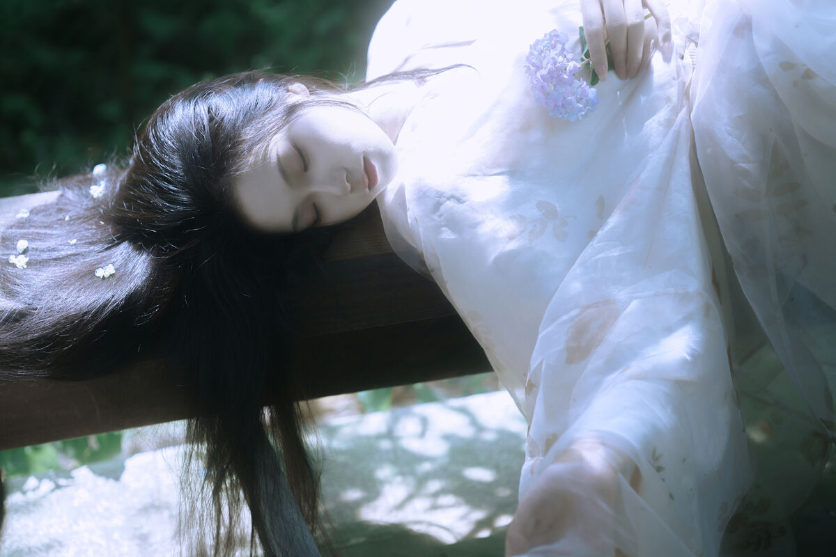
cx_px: 418
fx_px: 1974
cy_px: 278
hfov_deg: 23.9
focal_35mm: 85
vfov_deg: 16.1
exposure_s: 1/400
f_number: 2.5
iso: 250
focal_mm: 85
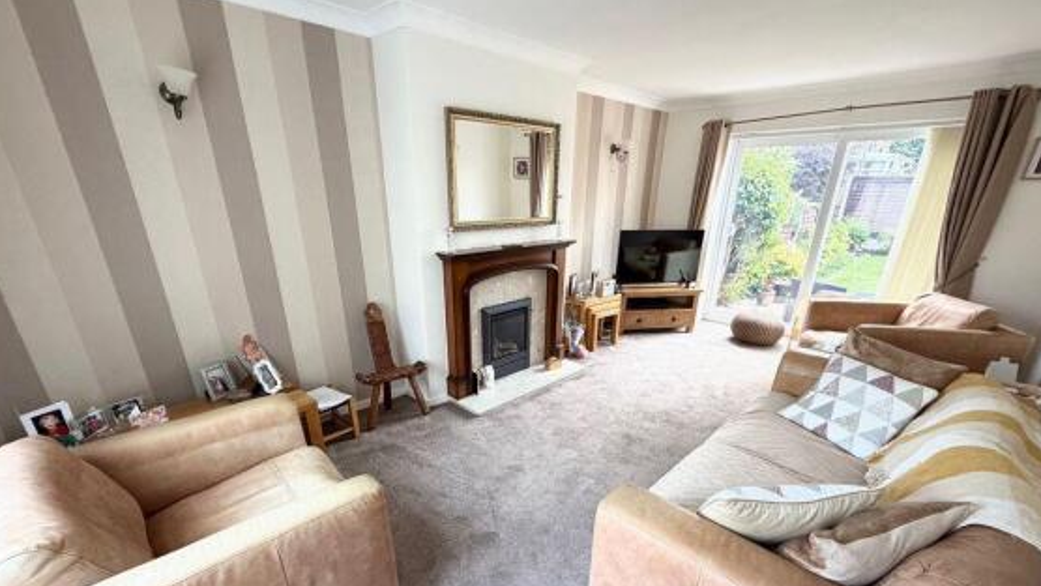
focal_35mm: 16
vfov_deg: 66.0
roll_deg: +0.1
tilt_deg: -22.6
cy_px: 372
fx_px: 442
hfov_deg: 99.4
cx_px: 523
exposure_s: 1/121
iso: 250
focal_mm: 2.22
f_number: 2.2
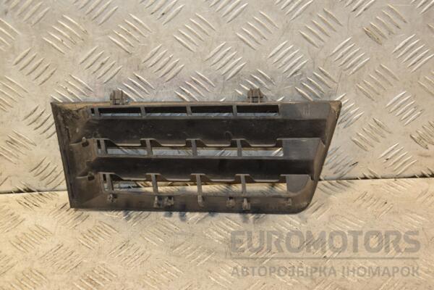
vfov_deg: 17.5
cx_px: 217
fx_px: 940
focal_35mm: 78
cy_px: 145
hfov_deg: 26.0
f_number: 5
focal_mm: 52
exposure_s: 1/100
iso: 800
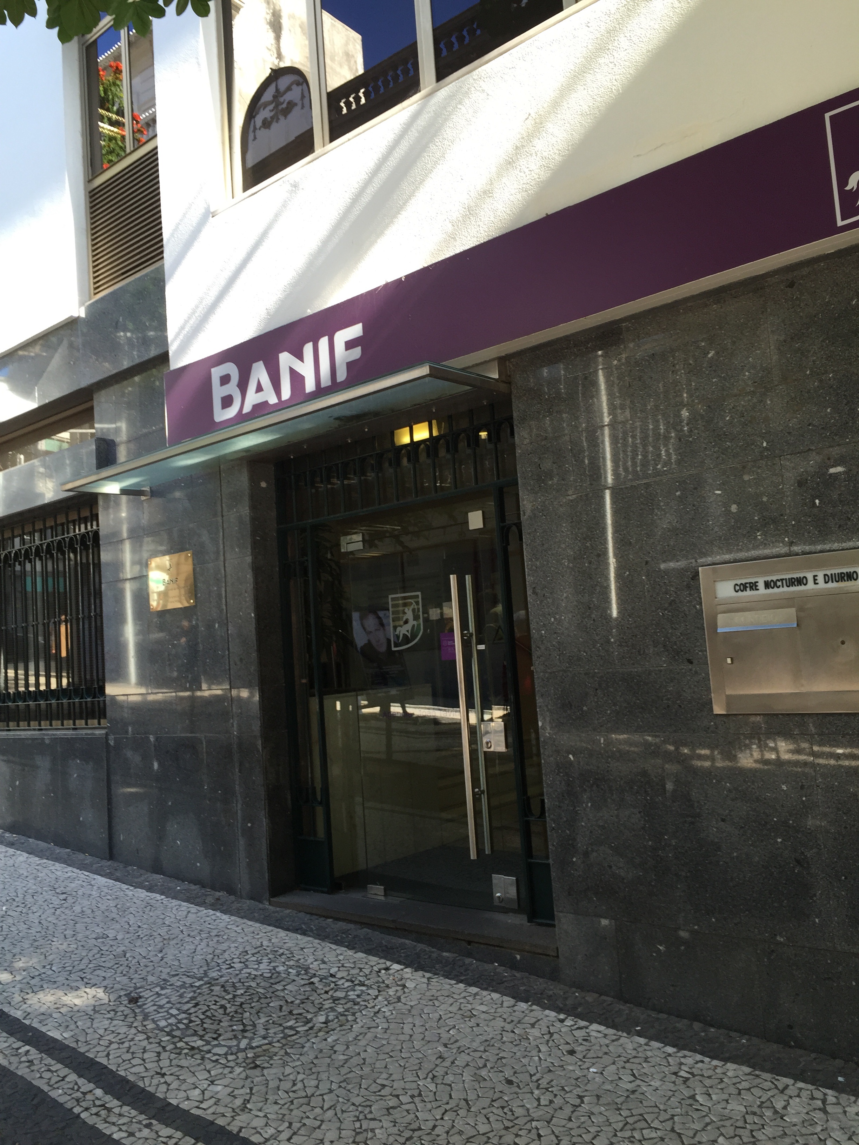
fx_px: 960
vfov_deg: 61.7
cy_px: 572
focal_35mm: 29
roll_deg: +4.0
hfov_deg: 48.2
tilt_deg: +6.3
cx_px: 430
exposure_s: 1/120
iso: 32
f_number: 2.2
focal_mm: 4.15
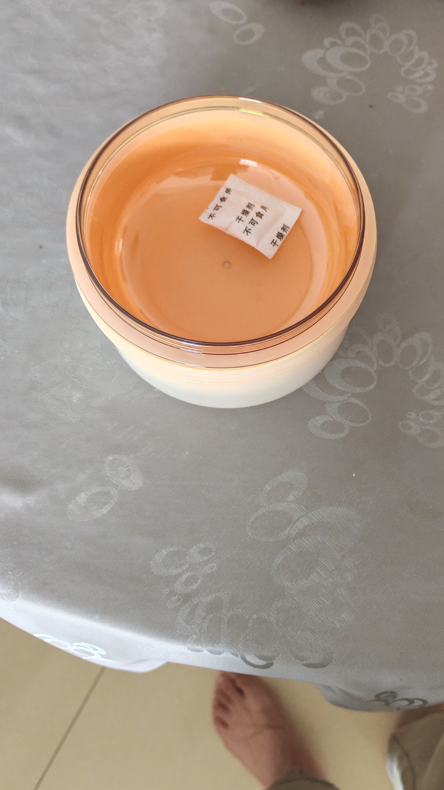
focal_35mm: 30
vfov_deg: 64.3
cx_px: 291
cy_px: 396
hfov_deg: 38.6
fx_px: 628
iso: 500
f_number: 1.95
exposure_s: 1/100
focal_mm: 5.52
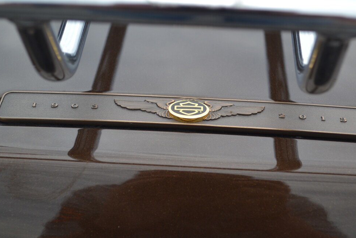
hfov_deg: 27.3
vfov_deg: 18.4
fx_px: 732
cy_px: 123
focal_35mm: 74
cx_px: 192
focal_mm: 40
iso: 140
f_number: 5.6
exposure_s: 1/125
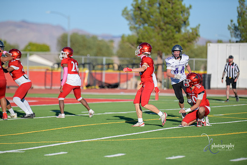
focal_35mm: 220
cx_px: 124
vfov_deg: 6.2
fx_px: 1510
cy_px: 82
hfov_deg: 9.4
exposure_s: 1/6400
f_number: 2.8
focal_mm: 220
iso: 400
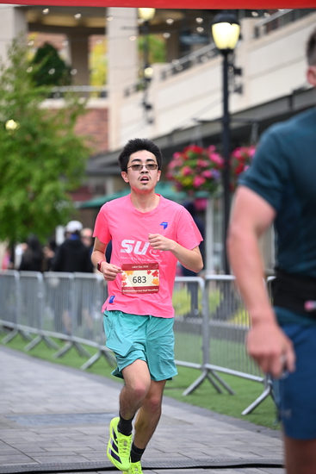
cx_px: 158
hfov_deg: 10.2
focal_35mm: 135
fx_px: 1776
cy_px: 237
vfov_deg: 15.2
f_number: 2.8
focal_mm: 135
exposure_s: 1/1600
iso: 1000
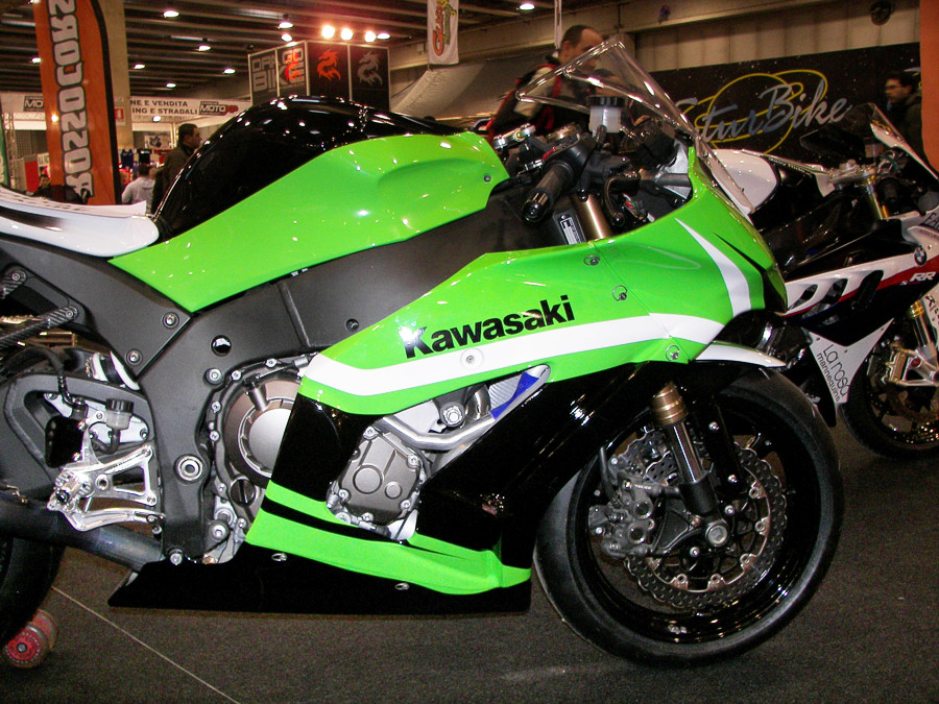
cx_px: 470
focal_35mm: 36
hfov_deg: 51.4
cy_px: 352
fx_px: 977
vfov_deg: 39.7
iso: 100
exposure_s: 1/30
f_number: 2.8
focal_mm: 6
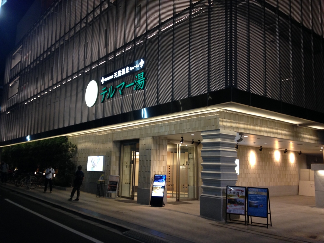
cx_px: 162
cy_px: 122
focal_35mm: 33
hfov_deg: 55.4
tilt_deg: +9.1
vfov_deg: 42.9
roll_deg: -2.9
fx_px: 309
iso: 125
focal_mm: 4.12
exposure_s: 1/20
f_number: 2.4
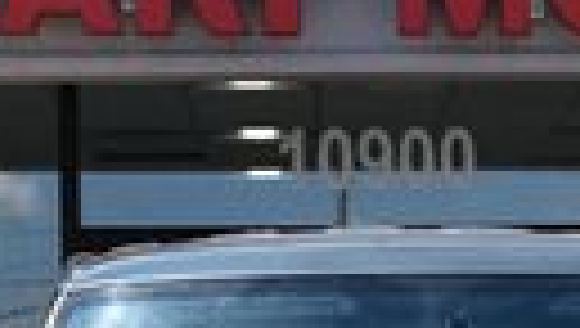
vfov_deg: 5.5
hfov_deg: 9.8
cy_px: 544
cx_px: 584
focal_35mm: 218
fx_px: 3358
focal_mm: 28
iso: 400
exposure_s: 1/400
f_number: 11
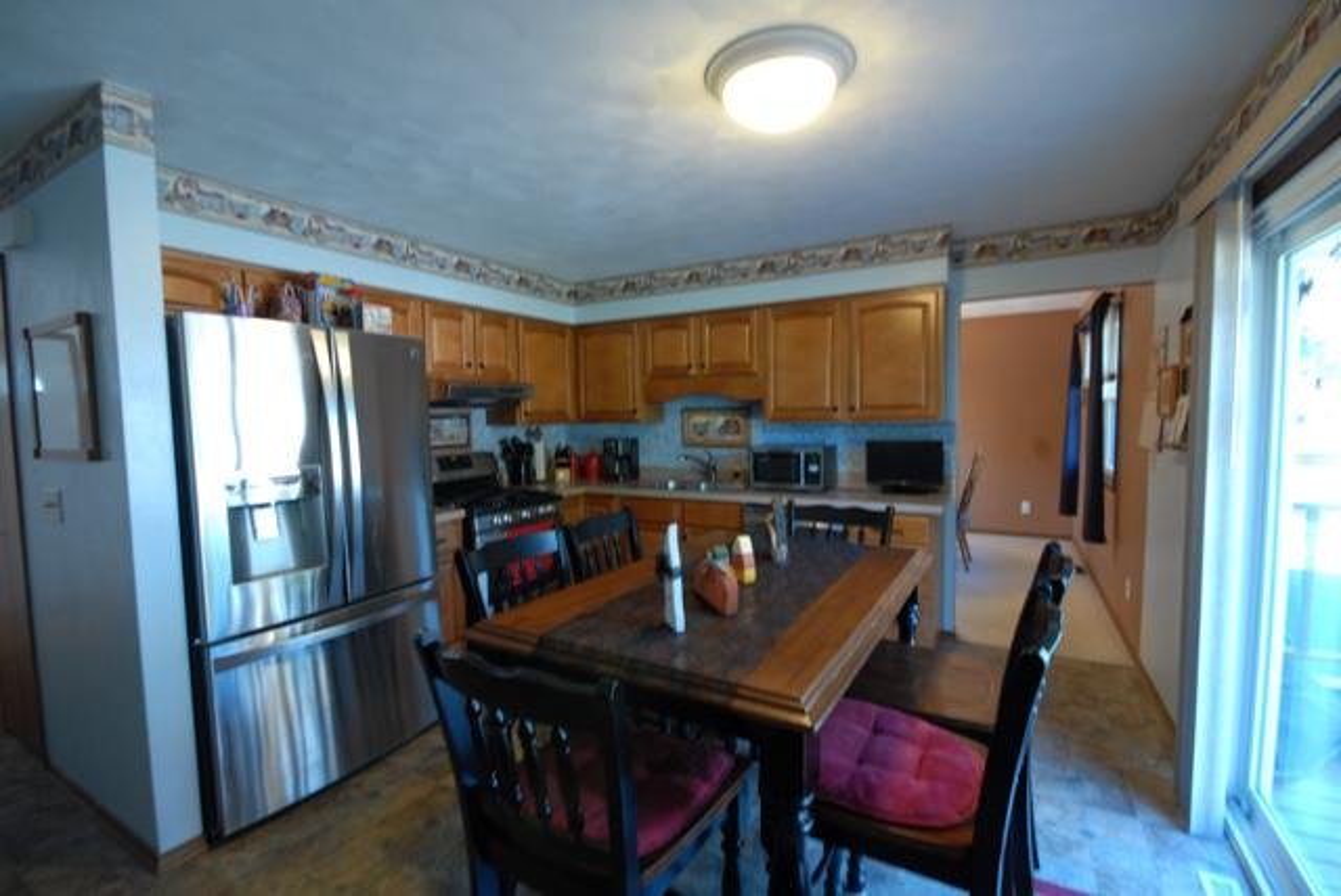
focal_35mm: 15
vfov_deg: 77.4
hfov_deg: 100.3
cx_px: 670
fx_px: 559
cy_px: 448
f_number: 9
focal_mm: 10
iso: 400
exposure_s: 1/3
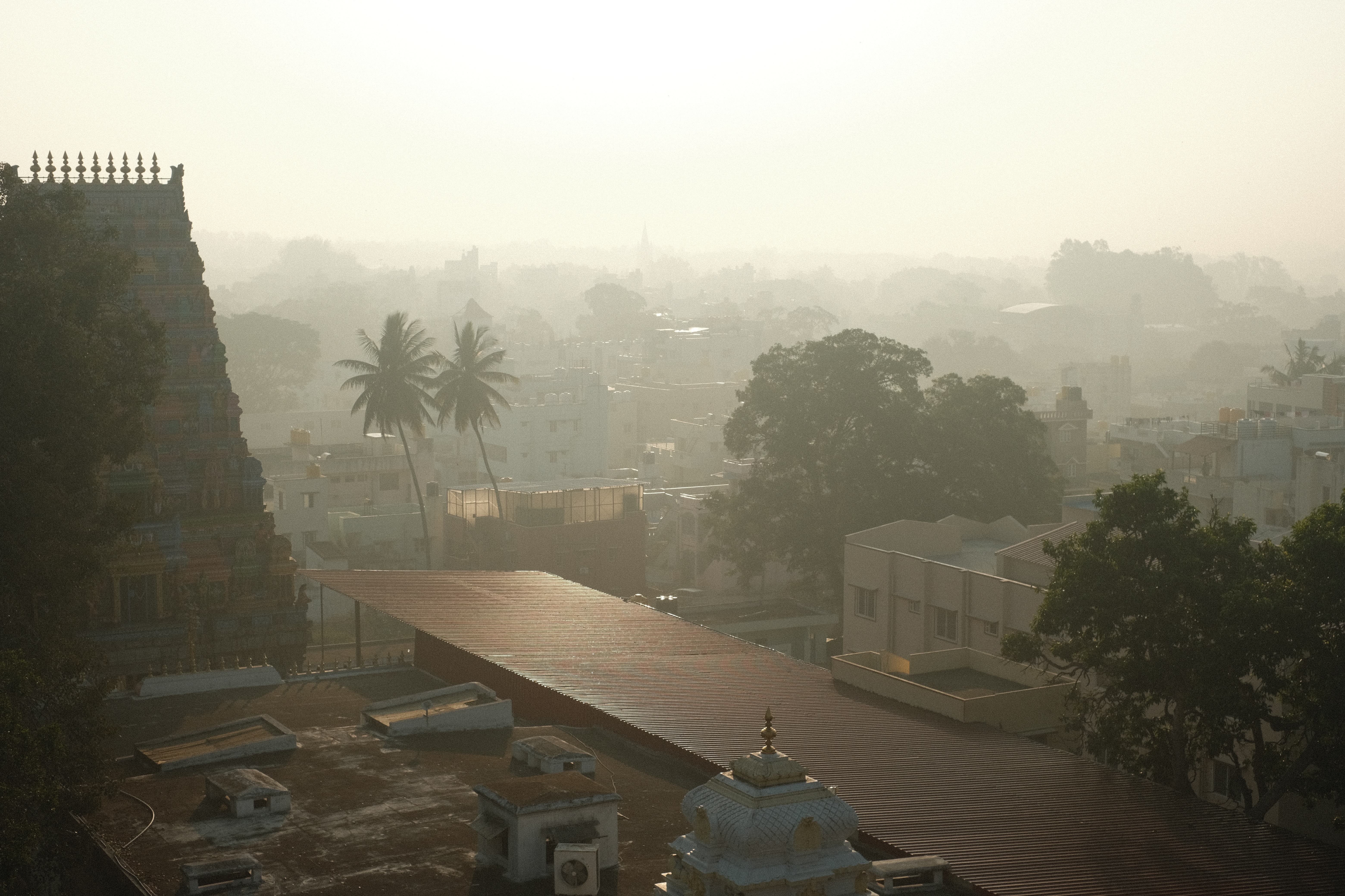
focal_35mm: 53
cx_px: 672
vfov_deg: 25.5
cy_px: 448
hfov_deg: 37.5
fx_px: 1980
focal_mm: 35
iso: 160
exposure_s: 1/2200
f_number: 4
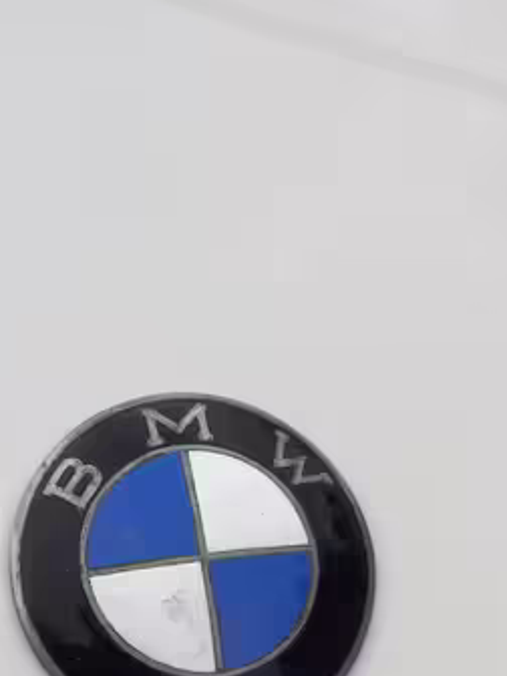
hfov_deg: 21.3
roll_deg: -1.8
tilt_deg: -36.6
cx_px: 298
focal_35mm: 69
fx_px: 1347
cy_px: 732
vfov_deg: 26.1
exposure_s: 1/1647
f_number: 2.2
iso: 32
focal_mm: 4.15
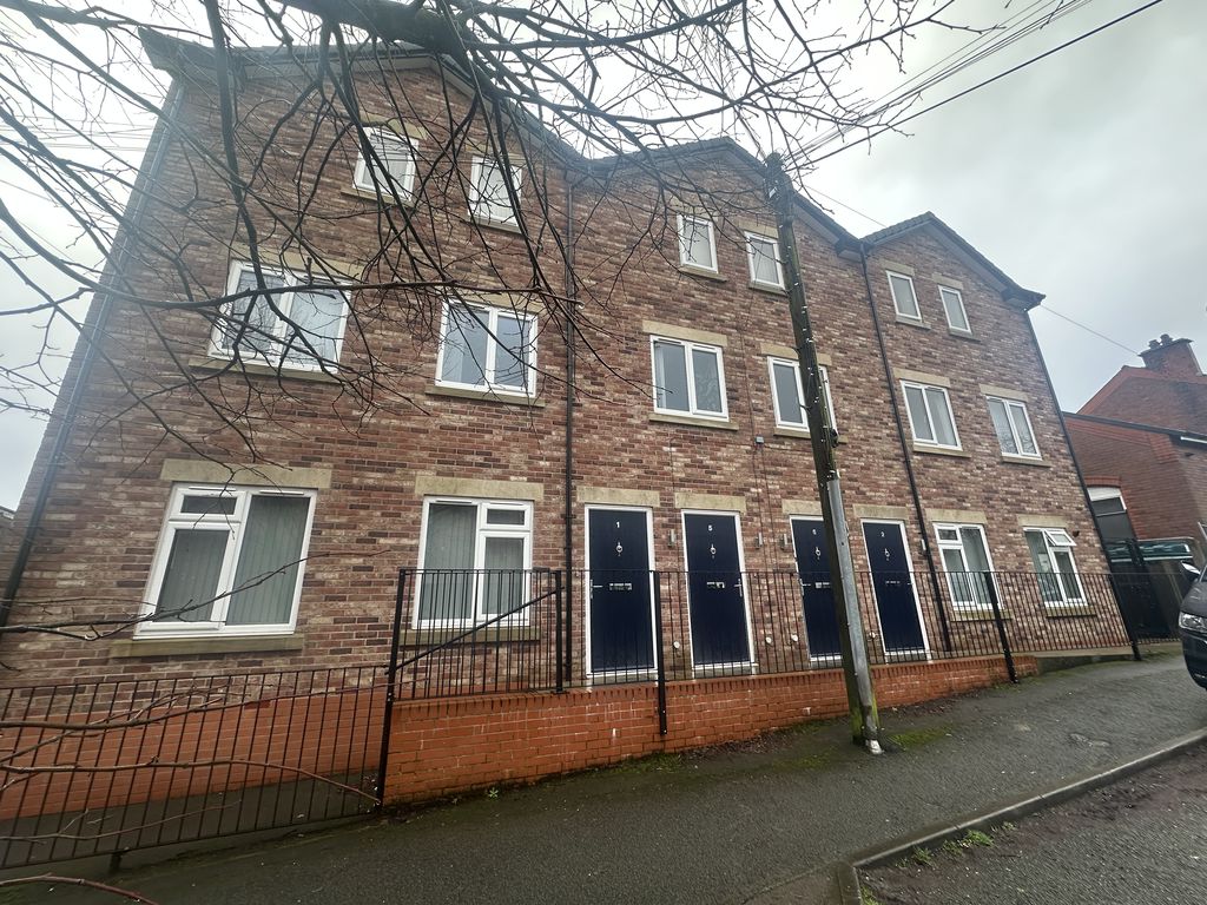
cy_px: 452
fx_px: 488
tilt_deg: +18.4
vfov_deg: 85.7
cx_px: 604
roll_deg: +1.8
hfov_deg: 102.1
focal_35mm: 14
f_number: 2.2
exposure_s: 1/172
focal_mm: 2.22
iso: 40
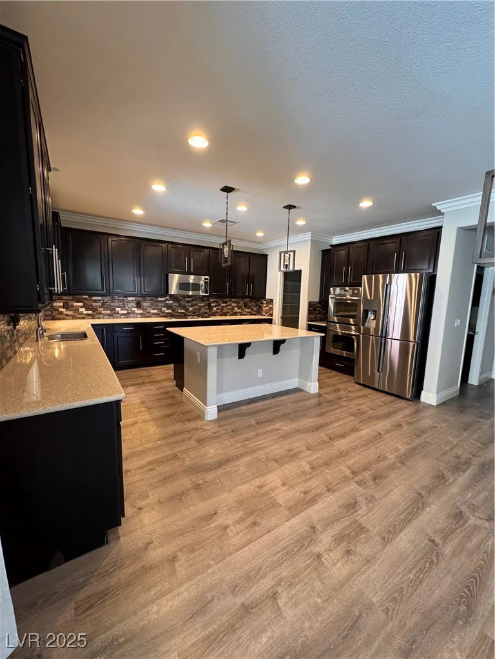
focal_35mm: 14
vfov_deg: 102.1
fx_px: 267
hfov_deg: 85.7
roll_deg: -0.6
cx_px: 248
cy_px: 330
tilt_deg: -8.9
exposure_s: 1/81
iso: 320
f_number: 2.2
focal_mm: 2.22
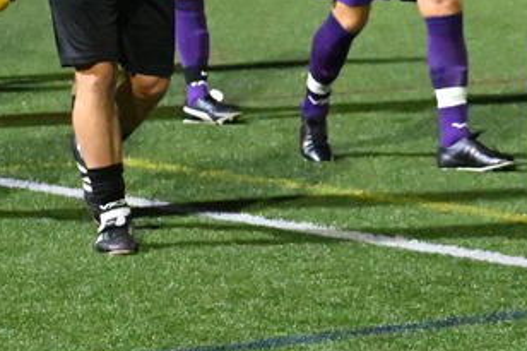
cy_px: 87
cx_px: 602
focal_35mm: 292
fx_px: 4272
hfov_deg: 7.0
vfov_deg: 4.7
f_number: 4
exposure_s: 1/400
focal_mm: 60
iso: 8000
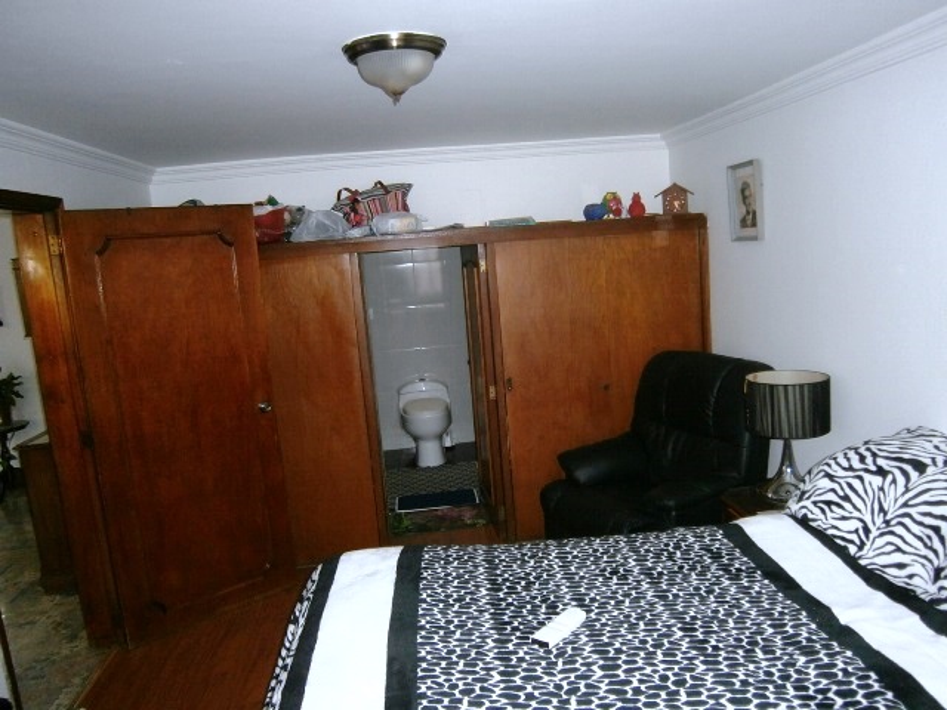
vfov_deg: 53.1
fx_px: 711
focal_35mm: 26
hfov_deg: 67.3
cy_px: 355
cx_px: 474
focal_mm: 4.7
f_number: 2.8
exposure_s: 1/30
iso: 200
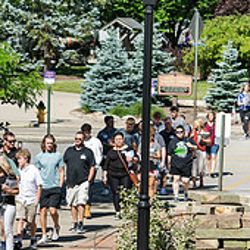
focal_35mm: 336
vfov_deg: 5.2
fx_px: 2745
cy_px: 202
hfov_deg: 5.2
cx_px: -46
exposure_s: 1/640
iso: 100
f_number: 4
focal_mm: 116
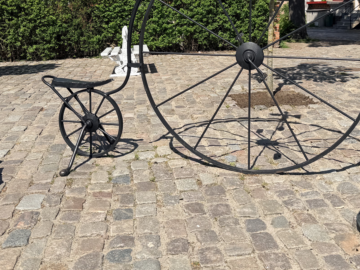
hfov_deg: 43.7
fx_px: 447
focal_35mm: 43
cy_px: 37
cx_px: 209
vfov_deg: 32.2
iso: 80
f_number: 1.78
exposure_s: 1/5319
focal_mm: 6.76
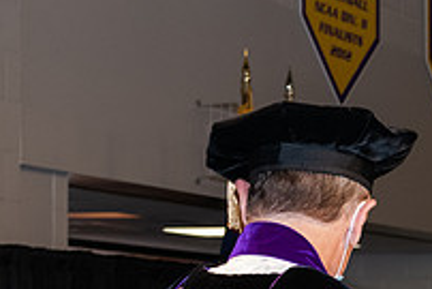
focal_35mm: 149
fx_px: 1789
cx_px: 533
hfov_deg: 13.4
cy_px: 397
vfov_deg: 9.0
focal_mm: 52
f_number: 6.3
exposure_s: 1/200
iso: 1600
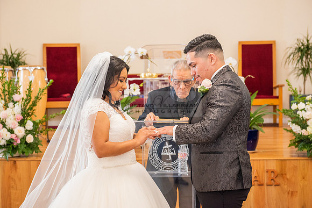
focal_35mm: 70
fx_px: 607
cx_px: 156
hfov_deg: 28.8
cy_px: 104
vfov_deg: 19.5
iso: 1250
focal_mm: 70
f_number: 5
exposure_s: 1/100
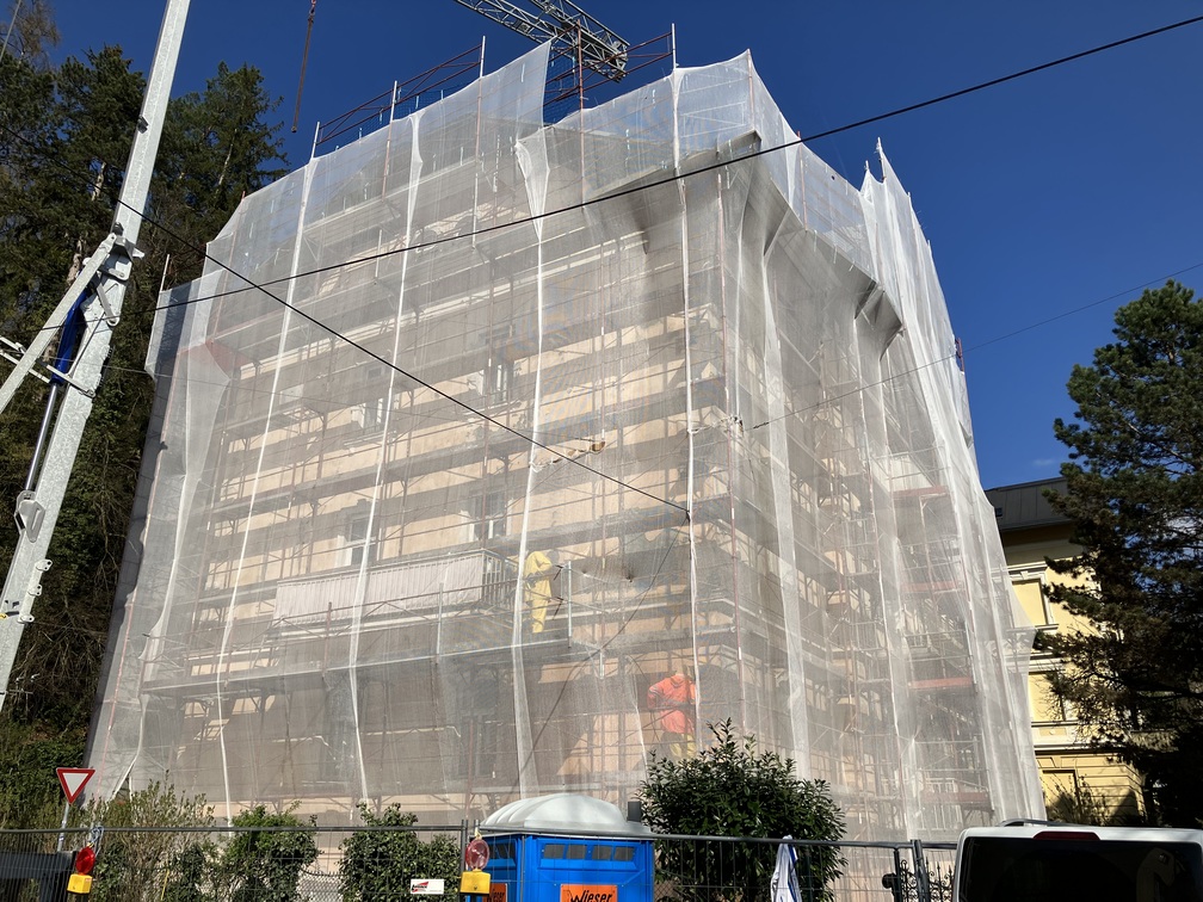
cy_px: 451
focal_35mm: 28
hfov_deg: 63.4
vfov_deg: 49.7
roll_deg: -0.4
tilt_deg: +23.5
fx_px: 973
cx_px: 602
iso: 32
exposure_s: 1/3745
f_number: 1.8
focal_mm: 3.99
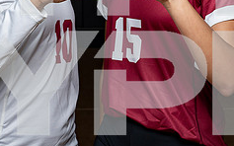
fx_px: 797
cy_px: -36
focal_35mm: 125
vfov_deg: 10.3
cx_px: 78
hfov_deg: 16.7
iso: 100
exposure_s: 1/250
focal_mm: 50
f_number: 8
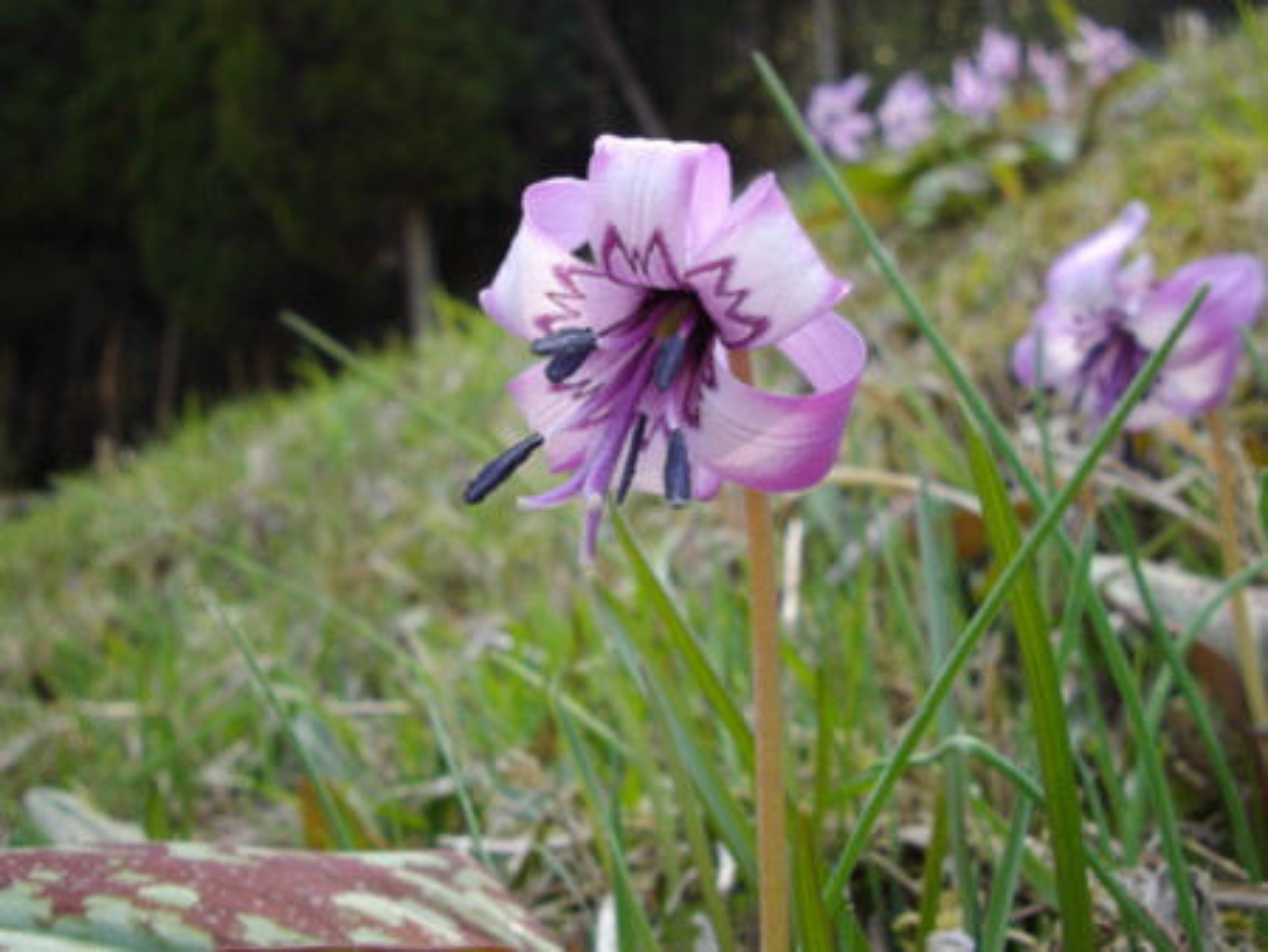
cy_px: 476
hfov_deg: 56.8
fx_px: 1173
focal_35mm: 32
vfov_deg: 44.2
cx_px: 634
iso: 100
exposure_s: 1/125
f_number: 3.5
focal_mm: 5.8
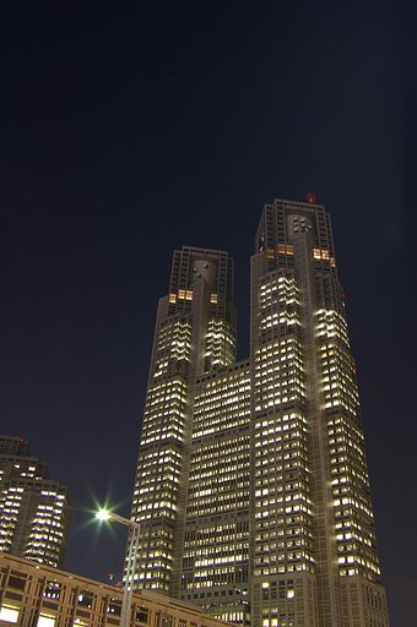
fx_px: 549
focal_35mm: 32
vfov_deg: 59.6
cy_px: 314
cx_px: 208
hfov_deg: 41.6
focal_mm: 21
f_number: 8
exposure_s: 8
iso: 200
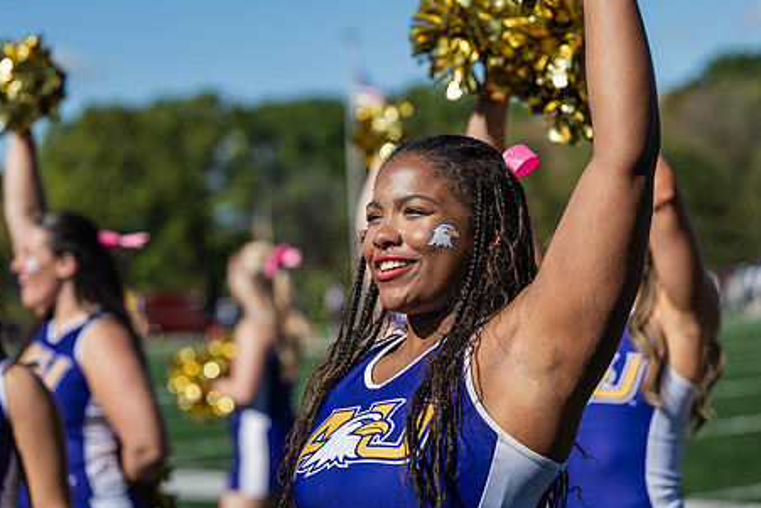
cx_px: 397
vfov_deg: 12.7
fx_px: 2284
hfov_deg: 18.9
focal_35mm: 108
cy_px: 286
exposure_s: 1/1600
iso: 80
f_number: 3.2
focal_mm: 84
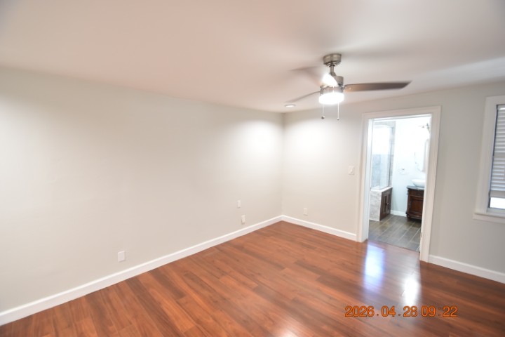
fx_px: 210
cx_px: 252
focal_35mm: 15
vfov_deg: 77.3
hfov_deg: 100.4
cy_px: 168
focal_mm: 10
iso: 800
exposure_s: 1/20
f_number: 3.5
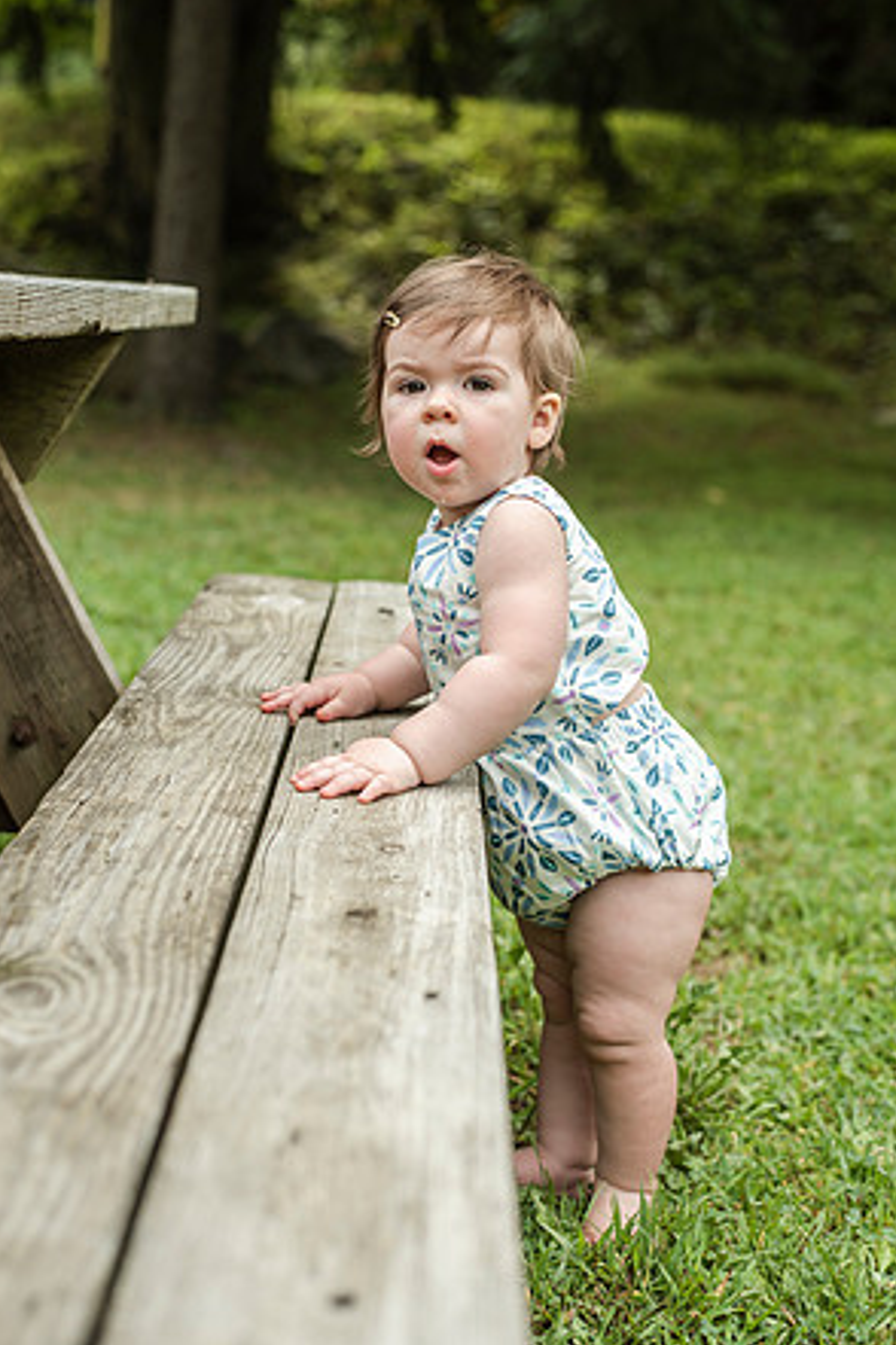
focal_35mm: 51
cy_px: 680
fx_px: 1904
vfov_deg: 38.9
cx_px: 445
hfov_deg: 26.5
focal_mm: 50
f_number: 3.5
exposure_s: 1/1250
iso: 400
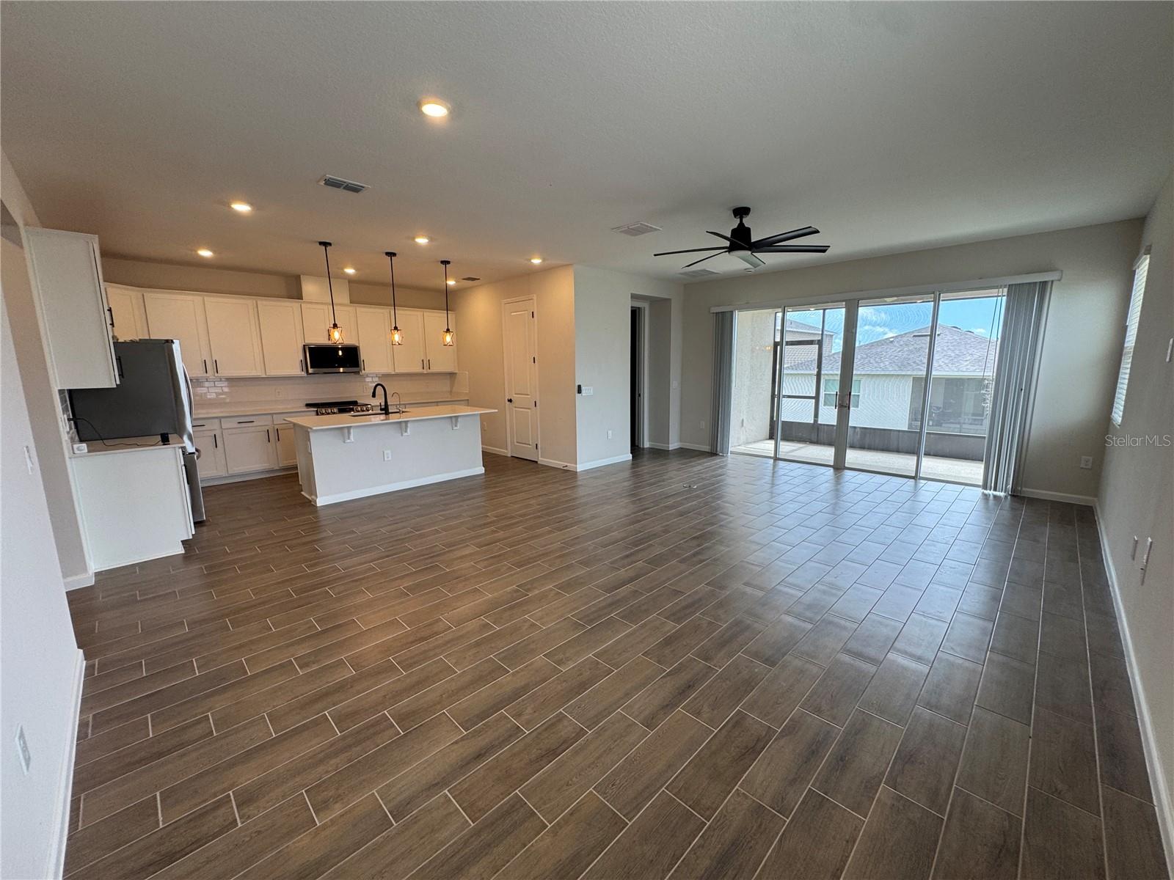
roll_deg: +0.7
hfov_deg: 102.1
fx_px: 475
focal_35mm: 14
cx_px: 587
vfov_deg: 85.7
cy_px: 440
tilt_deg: -7.8
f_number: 2.2
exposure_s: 1/120
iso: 80
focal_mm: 2.22
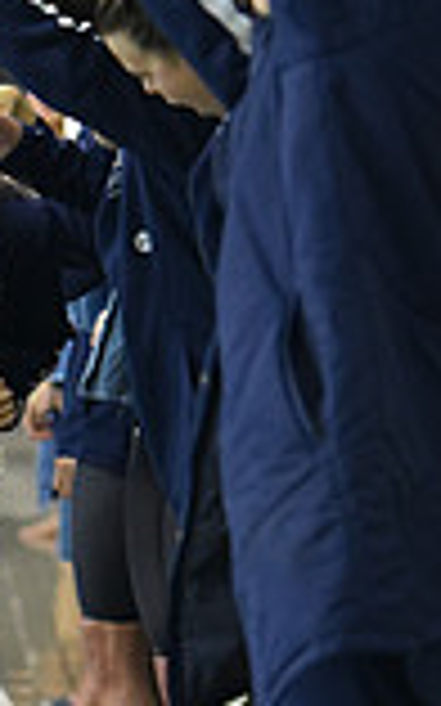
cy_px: 679
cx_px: -191
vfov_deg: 5.3
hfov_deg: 3.3
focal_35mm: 396
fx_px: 7622
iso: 3200
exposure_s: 1/500
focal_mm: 105
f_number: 2.8
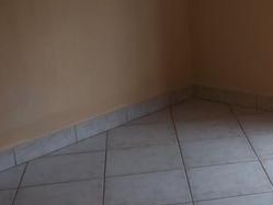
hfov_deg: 23.6
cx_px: 307
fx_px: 608
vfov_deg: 19.2
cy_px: 99
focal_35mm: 77
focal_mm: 5.23
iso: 160
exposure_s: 1/50
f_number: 1.8
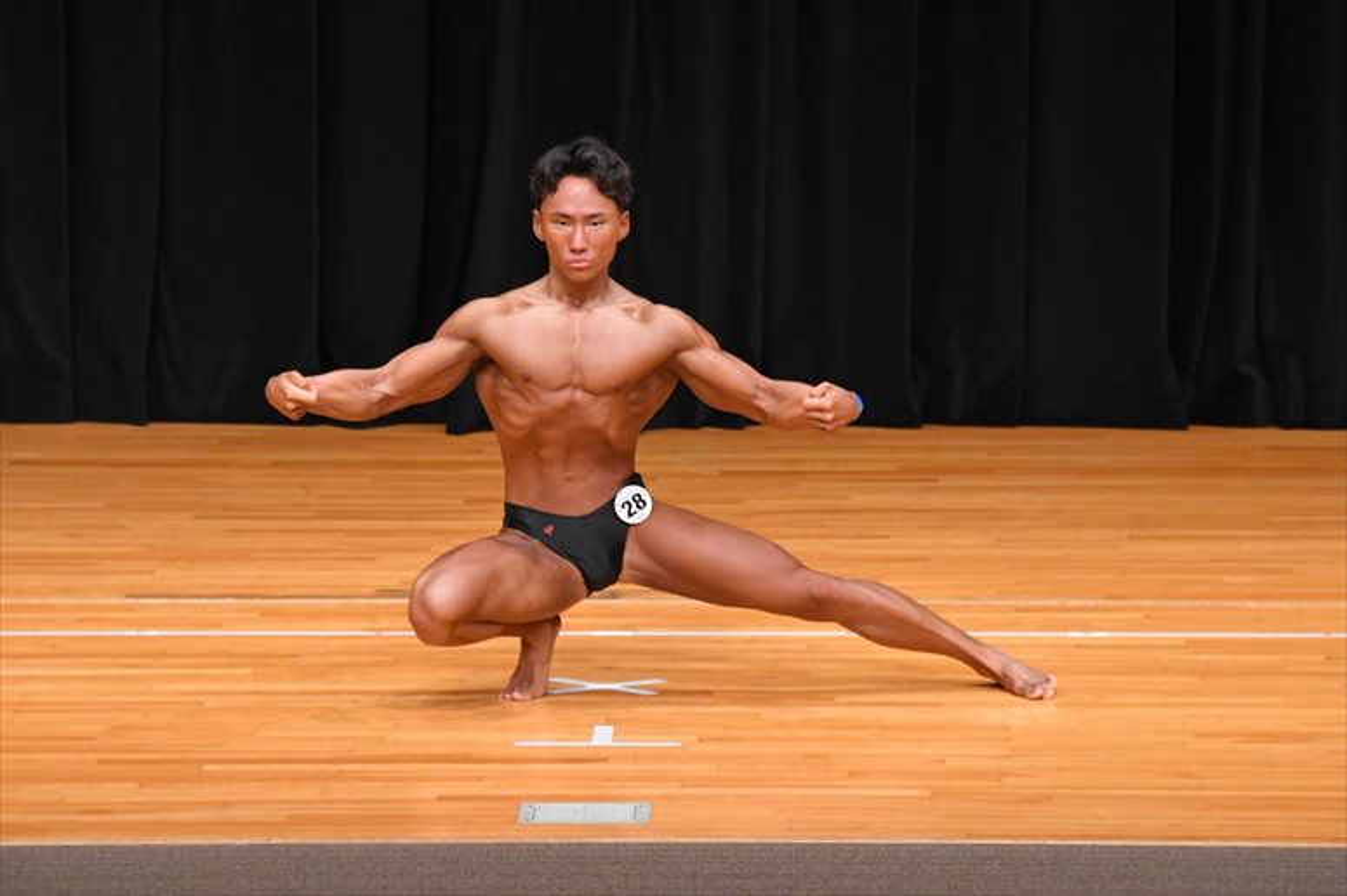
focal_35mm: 300
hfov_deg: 6.9
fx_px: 11220
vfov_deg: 4.6
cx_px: 674
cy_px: 448
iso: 4000
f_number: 5.6
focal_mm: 200
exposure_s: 1/400
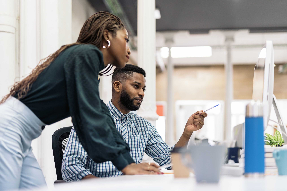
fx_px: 399
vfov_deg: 27.0
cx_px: 144
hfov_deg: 39.6
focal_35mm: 50
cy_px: 96
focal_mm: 50
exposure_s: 1/200
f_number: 1.4
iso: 800
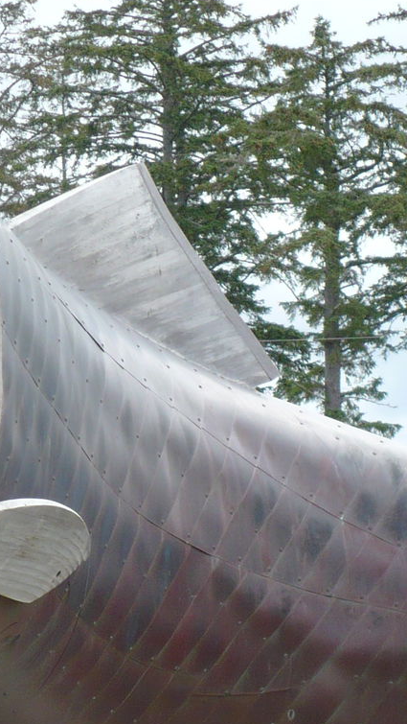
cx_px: 285
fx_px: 4142
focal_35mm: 216
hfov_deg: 5.6
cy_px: 653
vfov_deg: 9.9
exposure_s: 1/400
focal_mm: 12.9
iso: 100
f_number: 3.3
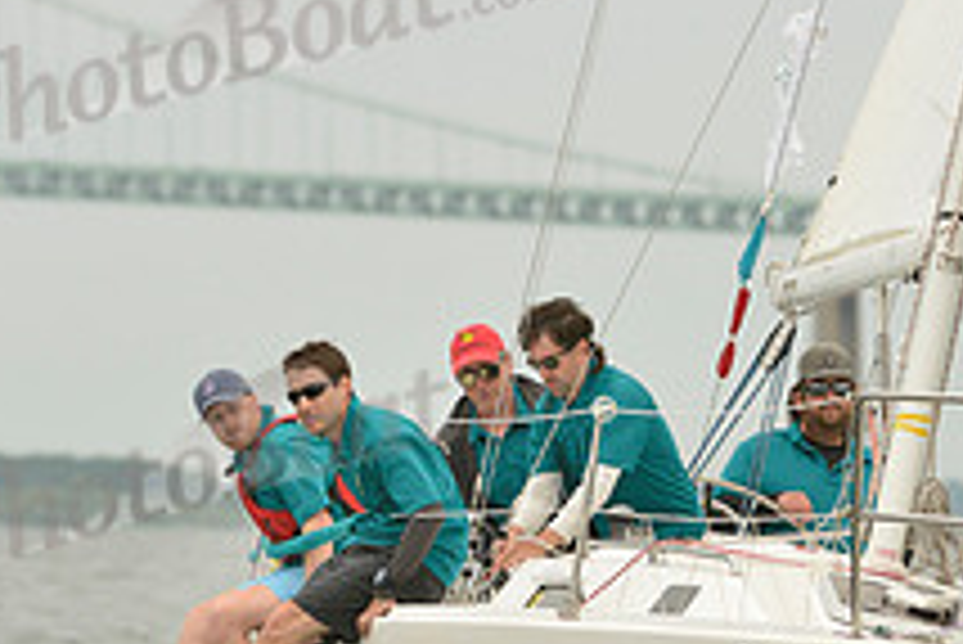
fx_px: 17425
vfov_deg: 2.1
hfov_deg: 3.2
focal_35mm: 651
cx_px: 806
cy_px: 628
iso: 400
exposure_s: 1/1250
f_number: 4.5
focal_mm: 240
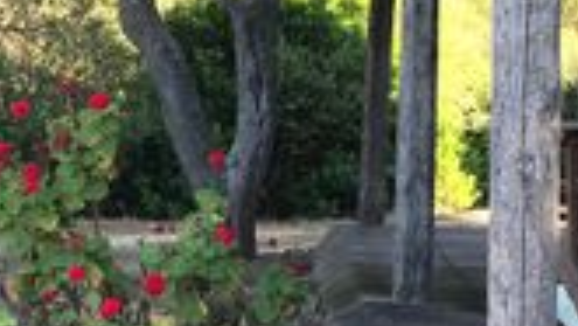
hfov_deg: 19.2
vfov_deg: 10.7
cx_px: 182
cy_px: -70
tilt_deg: +7.5
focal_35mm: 111
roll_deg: -3.0
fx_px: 1702
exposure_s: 1/236
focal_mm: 3.99
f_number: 1.8
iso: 20
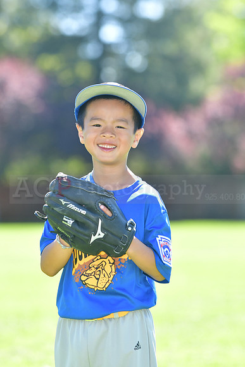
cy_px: 184
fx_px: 2525
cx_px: 122
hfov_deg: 5.6
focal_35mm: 248
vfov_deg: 8.3
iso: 400
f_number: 4.5
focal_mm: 165
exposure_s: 1/640
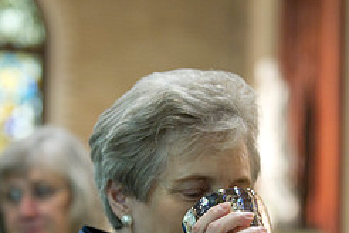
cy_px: 233
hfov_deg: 12.4
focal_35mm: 165
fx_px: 1599
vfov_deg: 8.3
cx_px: 253
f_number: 2.8
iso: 2000
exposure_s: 1/80
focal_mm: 70
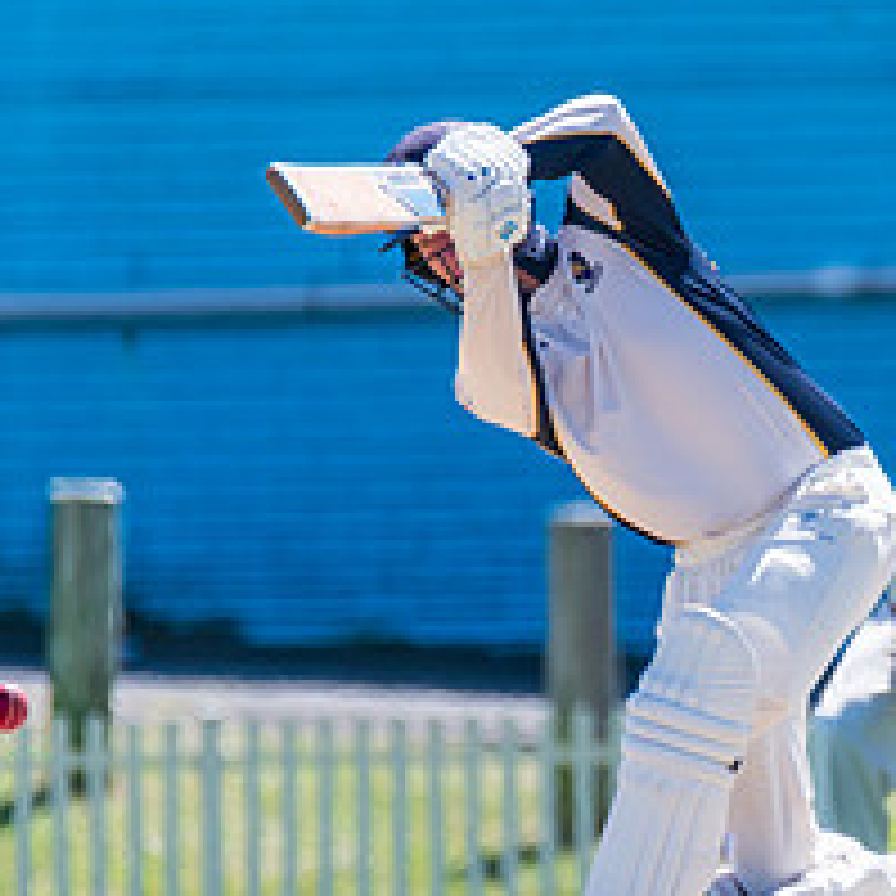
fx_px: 49491
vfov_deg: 1.0
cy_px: 592
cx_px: 806
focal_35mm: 1690
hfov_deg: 1.0
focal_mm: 600
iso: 400
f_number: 6.3
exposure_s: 1/1600
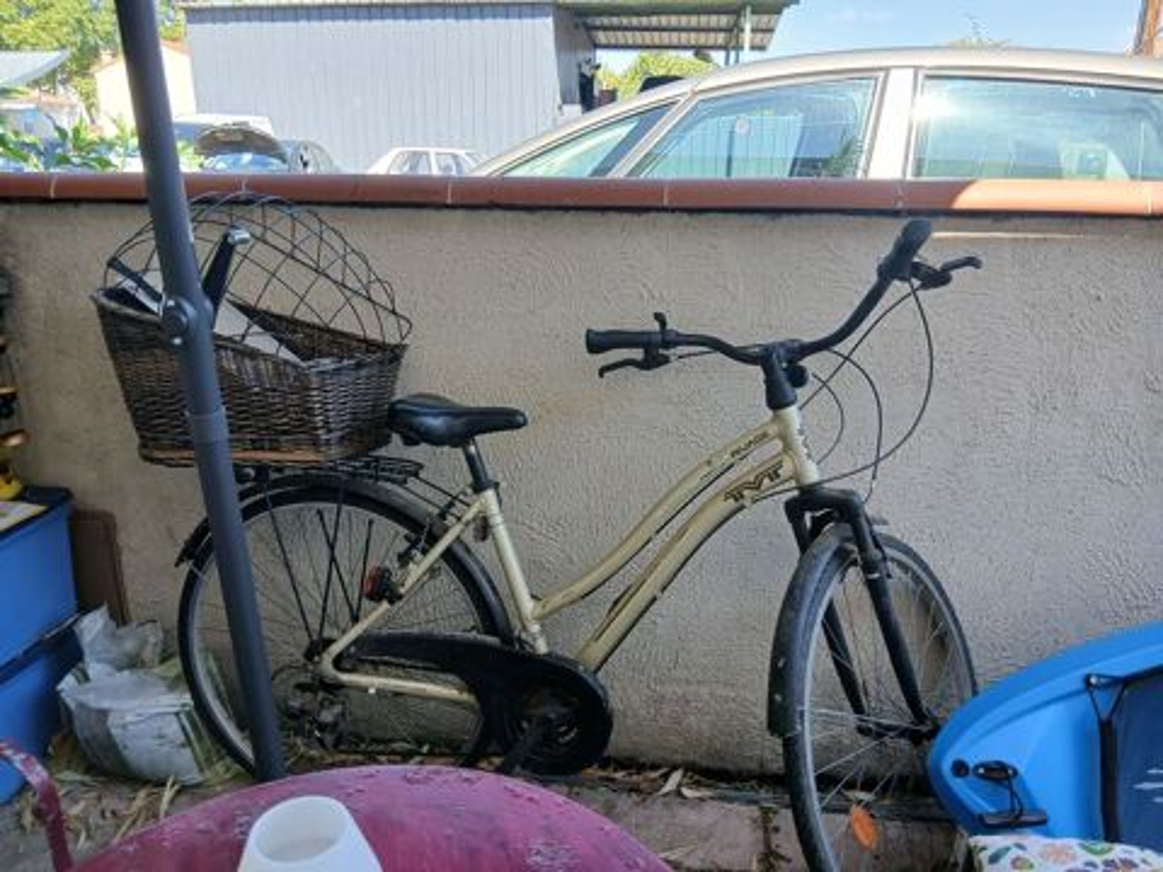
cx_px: 582
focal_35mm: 26
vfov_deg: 53.1
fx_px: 874
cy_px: 436
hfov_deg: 67.3
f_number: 1.8
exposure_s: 1/50
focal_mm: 3.98
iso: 25
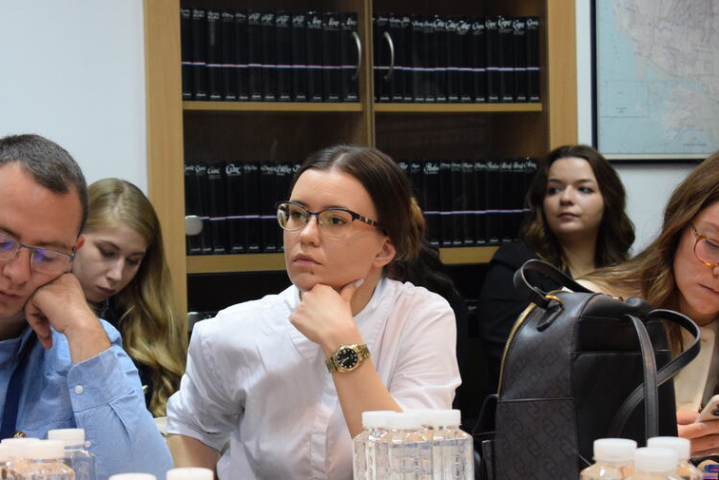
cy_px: 248
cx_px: 292
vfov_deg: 12.3
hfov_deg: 18.3
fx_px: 2232
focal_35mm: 112
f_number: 5.6
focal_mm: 55
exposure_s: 1/50
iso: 2500
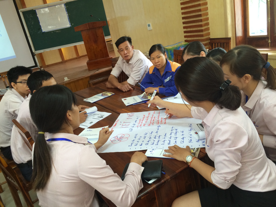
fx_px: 231
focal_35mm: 29
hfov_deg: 61.7
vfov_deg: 48.2
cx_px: 138
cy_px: 104
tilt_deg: -19.3
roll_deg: +12.0
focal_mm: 4.15
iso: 64
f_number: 2.2
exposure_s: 1/33
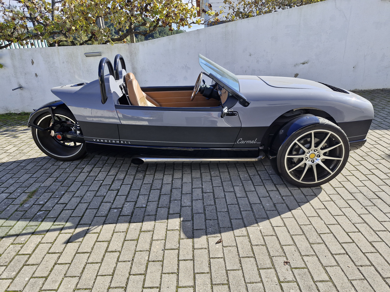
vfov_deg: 58.9
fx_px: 259
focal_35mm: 23
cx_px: 195
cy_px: 146
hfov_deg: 73.9
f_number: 1.8
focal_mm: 5.54
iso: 50
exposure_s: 1/662
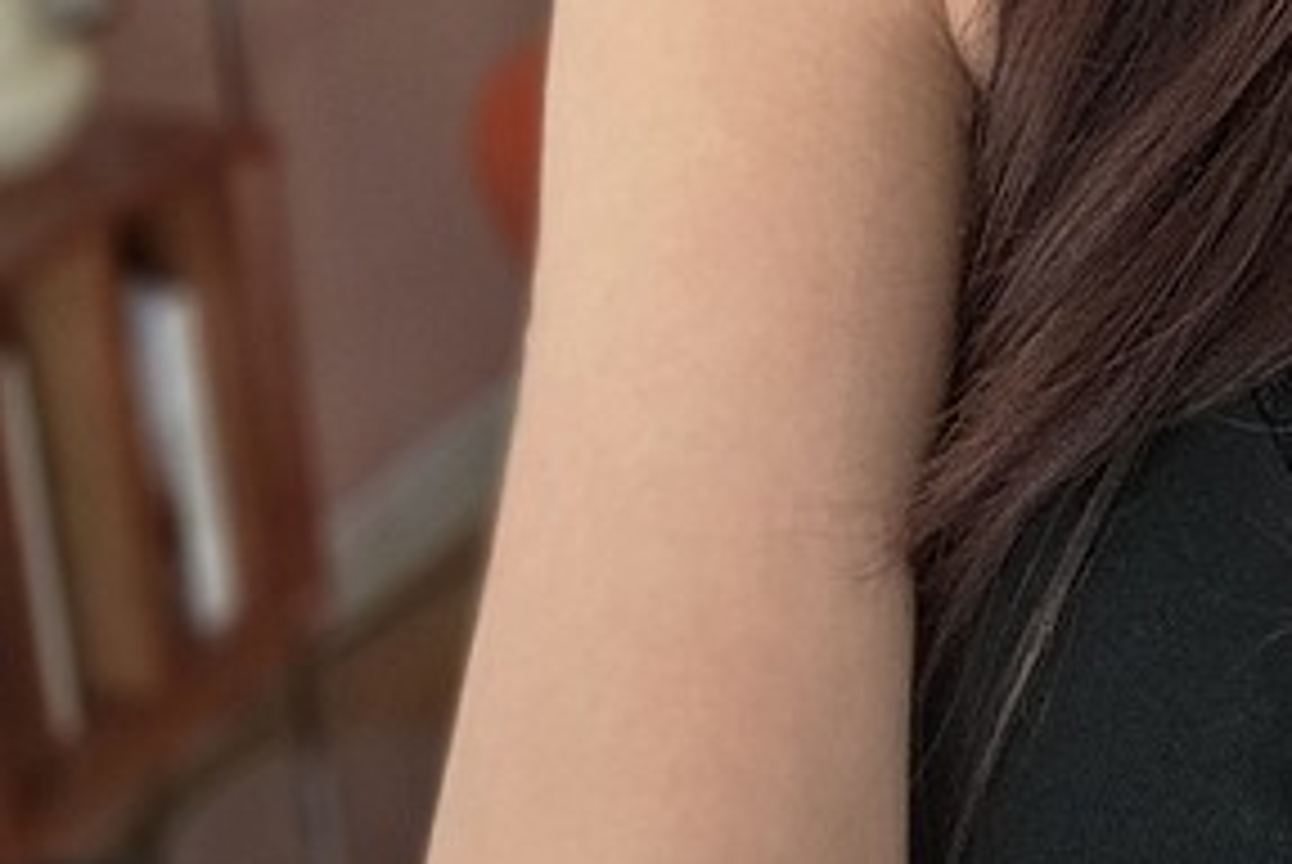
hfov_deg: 27.7
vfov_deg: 18.3
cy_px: -522
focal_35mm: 64
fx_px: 2299
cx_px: 1540
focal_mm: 2.1
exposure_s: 1/120
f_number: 2.2
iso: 400
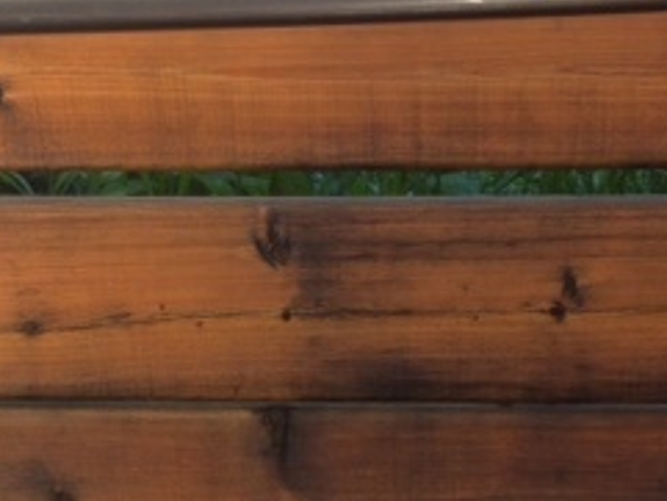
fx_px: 1484
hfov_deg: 25.3
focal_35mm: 77
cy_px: 457
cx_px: 374
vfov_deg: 18.8
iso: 32
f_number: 2.2
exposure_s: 1/120
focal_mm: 4.15
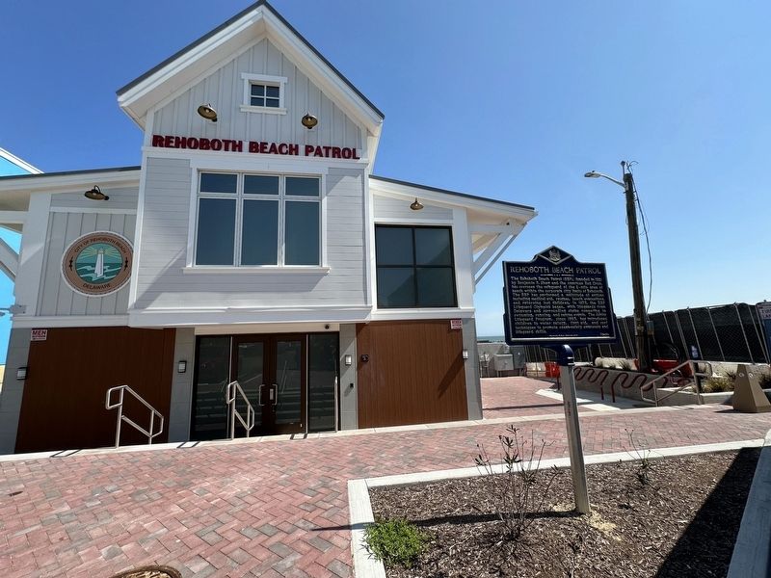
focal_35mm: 14
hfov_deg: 102.1
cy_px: 289
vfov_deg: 85.7
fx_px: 312
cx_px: 386
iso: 50
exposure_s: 1/1742
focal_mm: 2.22
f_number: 2.2
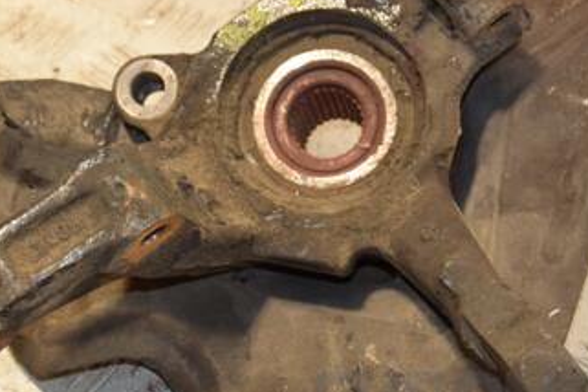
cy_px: 156
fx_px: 1829
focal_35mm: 112
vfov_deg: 12.2
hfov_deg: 18.3
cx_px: 280
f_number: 5
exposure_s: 1/200
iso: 800
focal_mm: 40
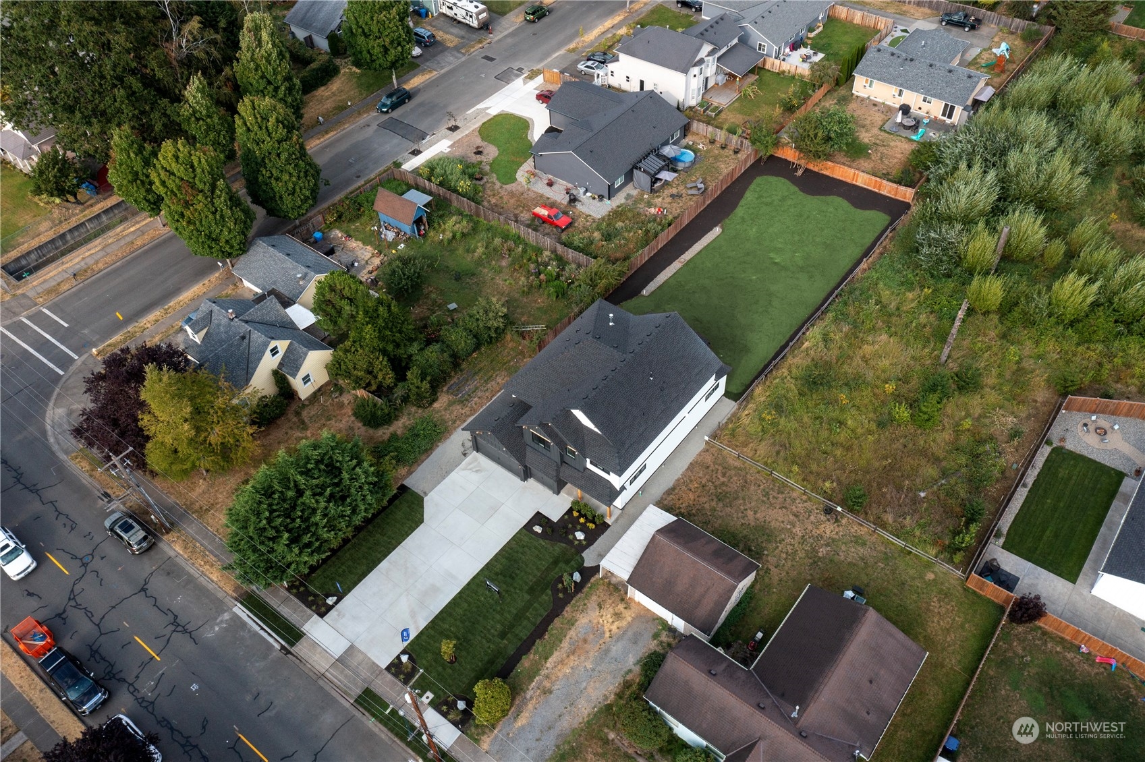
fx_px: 890
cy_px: 381
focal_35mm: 28
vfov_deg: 46.4
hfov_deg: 65.5
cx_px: 572
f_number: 5.6
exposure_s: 1/400
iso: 100
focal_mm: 10.26
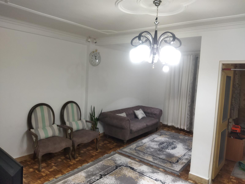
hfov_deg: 65.3
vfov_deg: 51.4
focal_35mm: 27
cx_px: 122
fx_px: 191
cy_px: 92
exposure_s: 1/60
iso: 347
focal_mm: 4.71
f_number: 1.79
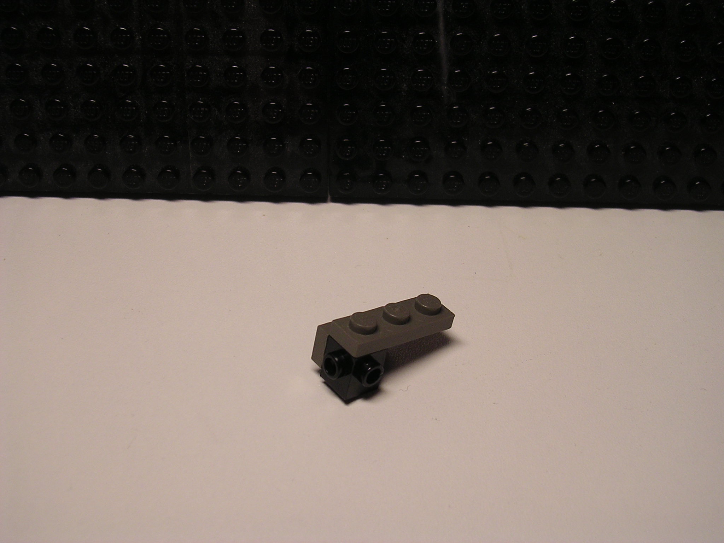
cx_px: 362
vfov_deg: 29.7
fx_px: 1025
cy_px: 272
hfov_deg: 38.9
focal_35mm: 49
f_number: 3.1
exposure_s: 1/69.5
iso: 100
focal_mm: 7.5
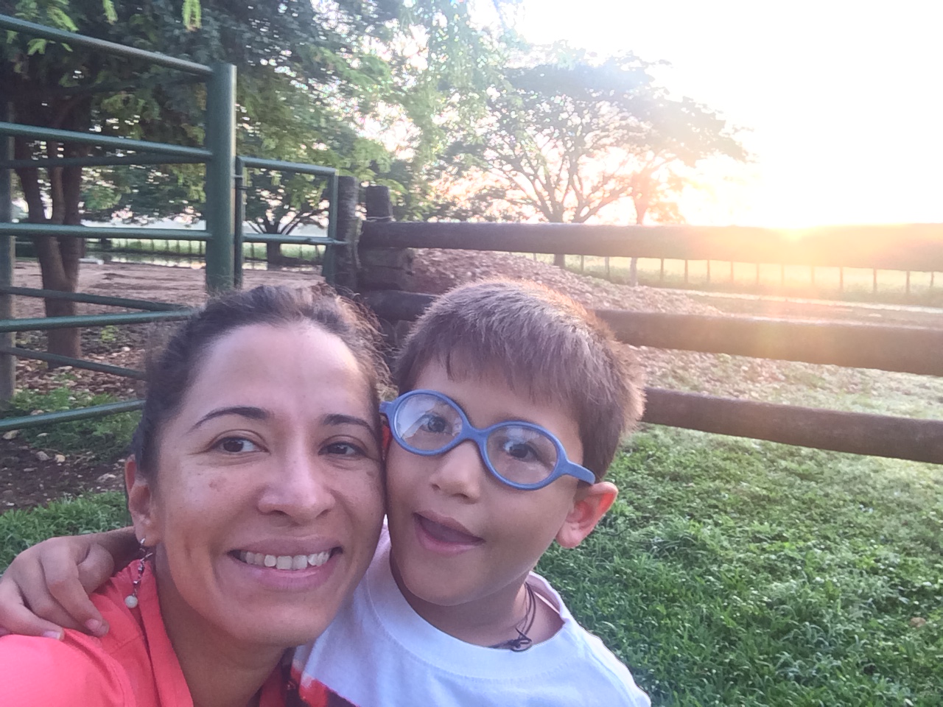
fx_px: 844
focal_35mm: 31
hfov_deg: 58.4
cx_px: 472
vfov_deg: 45.4
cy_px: 354
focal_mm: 2.15
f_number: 2.4
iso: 50
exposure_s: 1/30
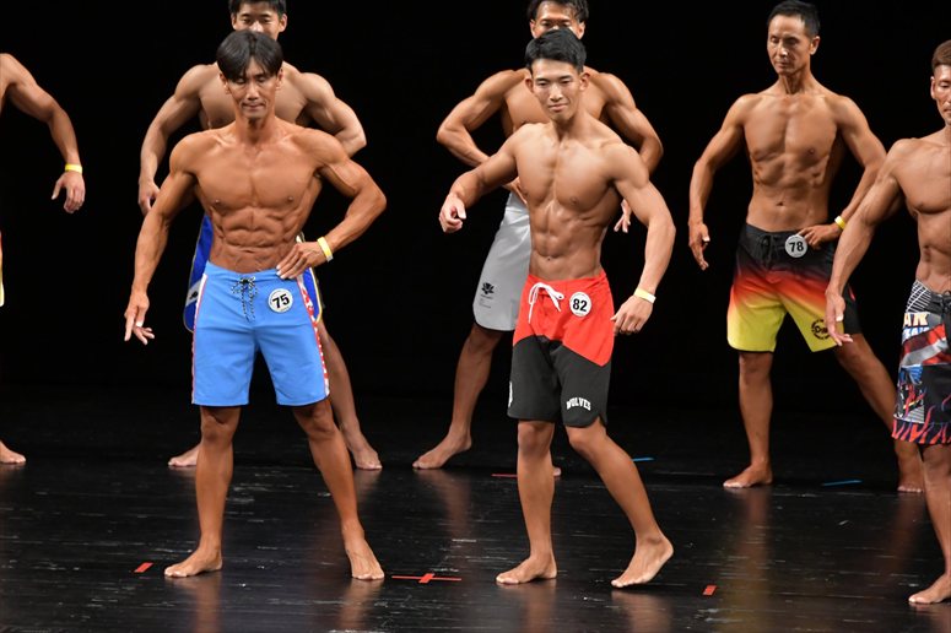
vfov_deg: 4.8
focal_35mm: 285
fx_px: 7525
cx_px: 476
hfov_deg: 7.2
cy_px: 316
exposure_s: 1/400
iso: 3200
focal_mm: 190
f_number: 5.6
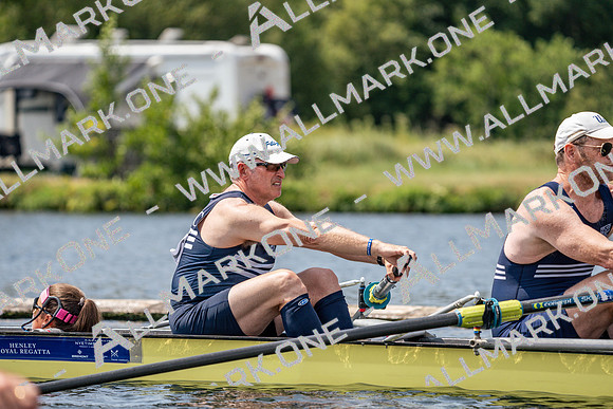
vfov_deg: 4.4
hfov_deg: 6.6
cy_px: 204
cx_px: 306
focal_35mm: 312
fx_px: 5314
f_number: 6.3
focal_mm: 312
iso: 250
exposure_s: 1/1600
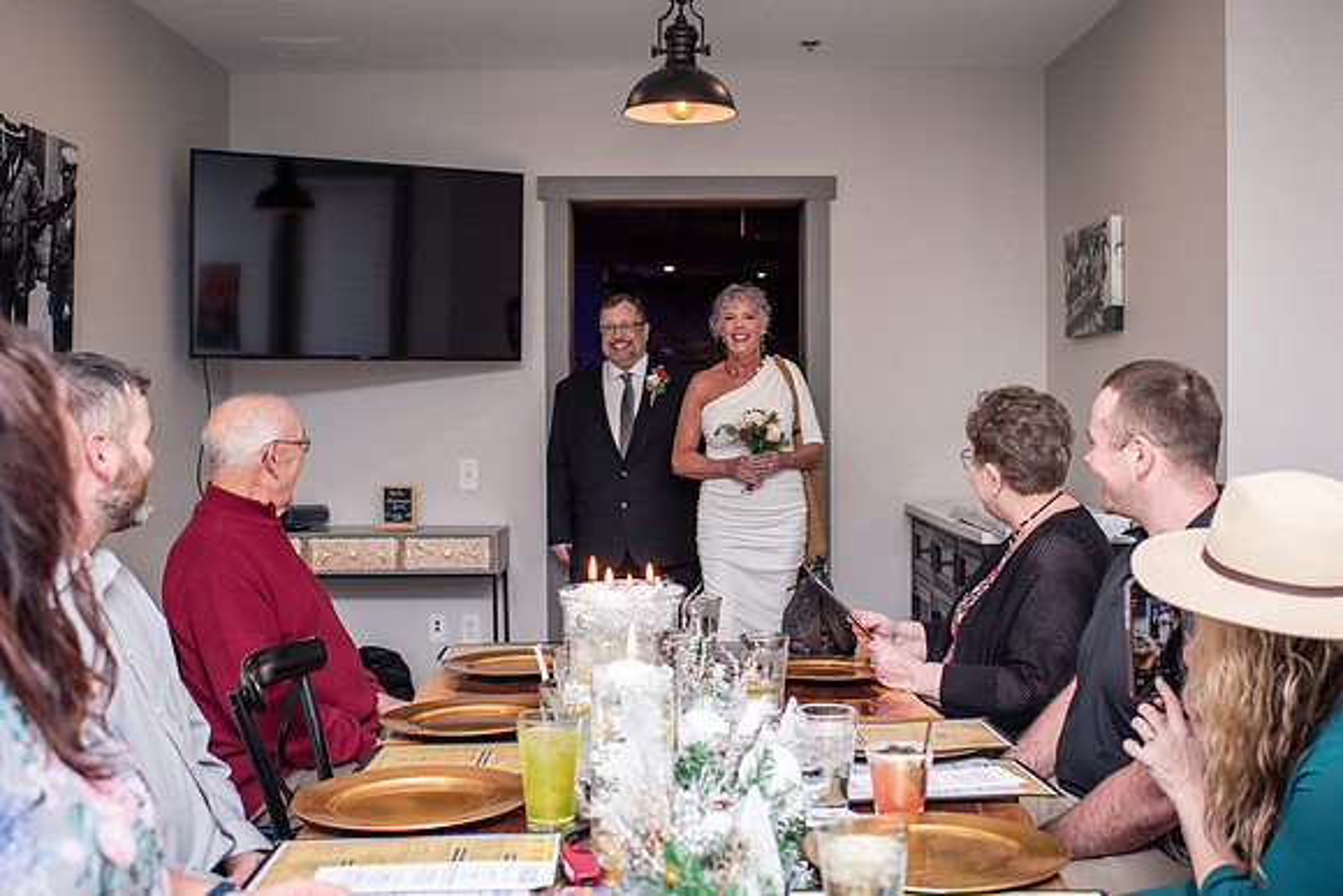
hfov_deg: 48.4
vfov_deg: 33.4
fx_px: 1494
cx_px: 726
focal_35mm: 40
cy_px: 426
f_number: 3.5
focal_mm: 35
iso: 160
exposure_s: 1/200
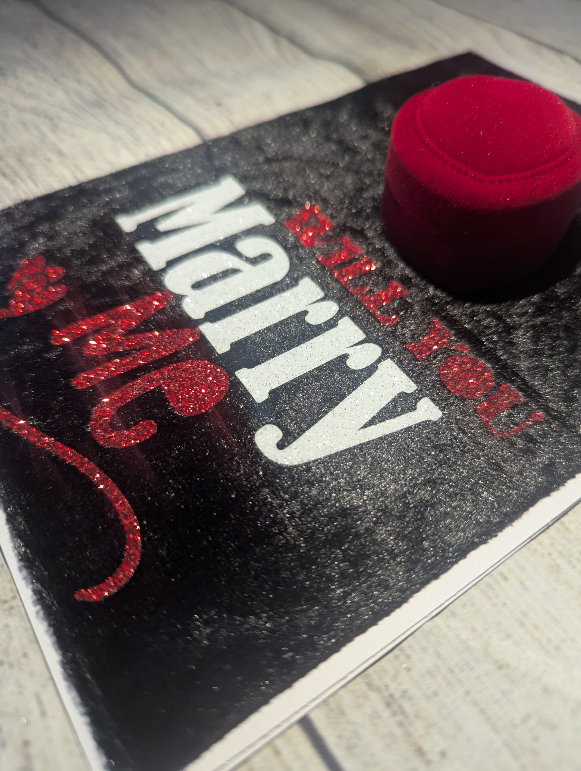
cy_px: 386
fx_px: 536
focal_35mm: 24
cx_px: 290
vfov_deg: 71.5
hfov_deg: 56.9
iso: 464
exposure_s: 1/100
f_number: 1.85
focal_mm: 6.81
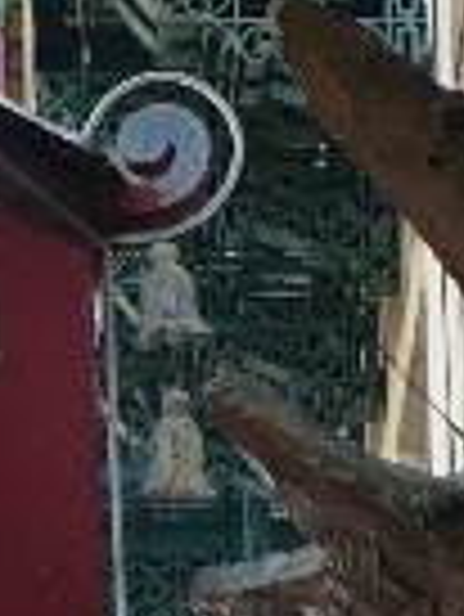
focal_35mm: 258
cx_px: -38
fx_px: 4604
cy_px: 989
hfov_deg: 5.7
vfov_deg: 7.5
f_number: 4
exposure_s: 1/160
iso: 100
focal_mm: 12
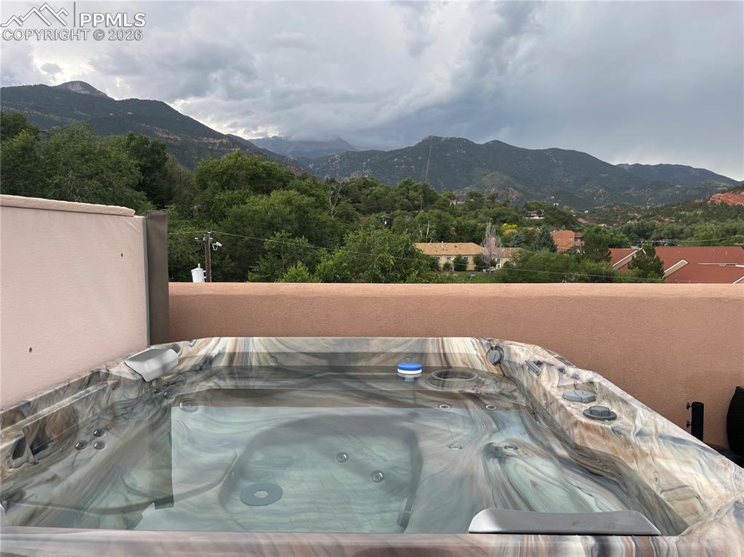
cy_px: 278
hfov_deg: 67.3
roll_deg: +0.4
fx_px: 559
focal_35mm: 26
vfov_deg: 53.0
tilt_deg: -3.7
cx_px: 372
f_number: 1.6
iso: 32
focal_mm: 4.2
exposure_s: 1/368
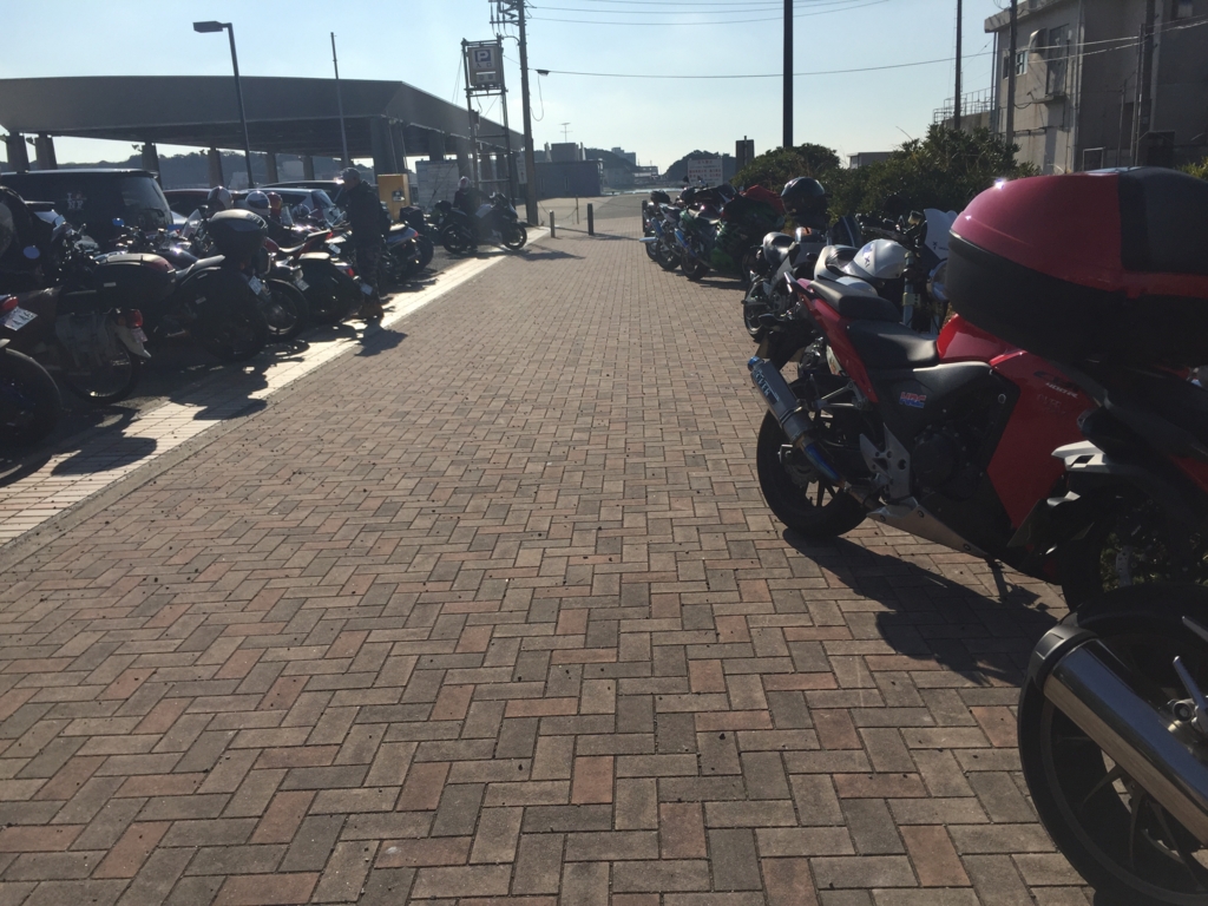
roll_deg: +1.5
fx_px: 1012
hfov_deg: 61.7
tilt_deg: -15.4
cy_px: 453
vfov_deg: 48.2
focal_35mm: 29
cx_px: 604
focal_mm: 4.15
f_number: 2.2
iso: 32
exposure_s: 1/4405
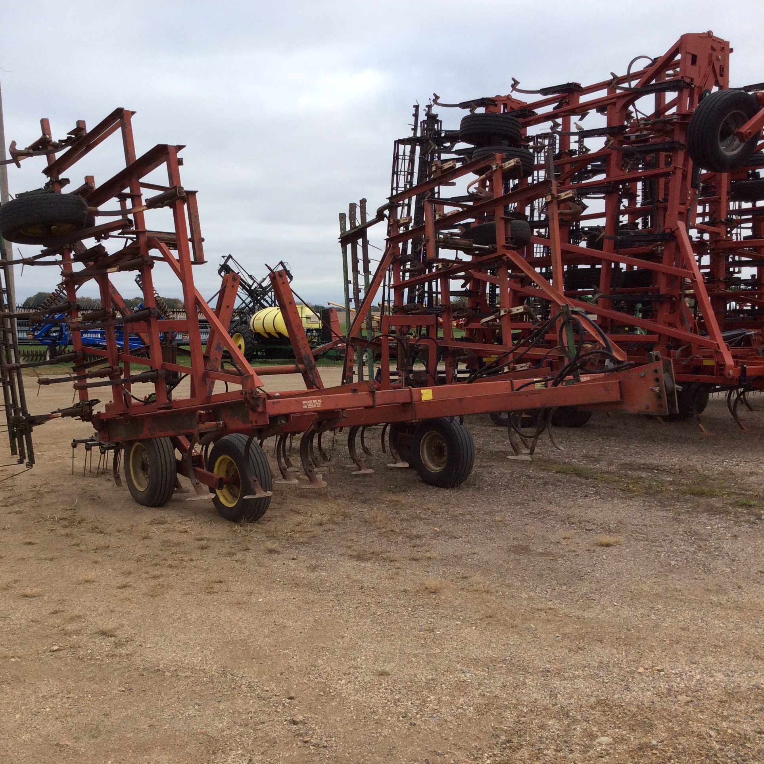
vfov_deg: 43.9
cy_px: 380
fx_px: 949
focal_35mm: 38
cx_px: 298
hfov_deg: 43.6
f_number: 2.4
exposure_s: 1/773
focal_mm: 3.3
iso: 32
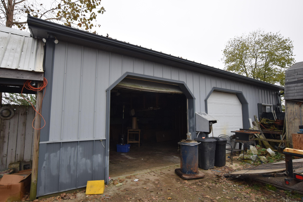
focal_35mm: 20
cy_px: 101
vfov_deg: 63.3
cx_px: 152
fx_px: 164
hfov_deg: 85.4
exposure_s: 1/160
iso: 400
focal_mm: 13
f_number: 6.3
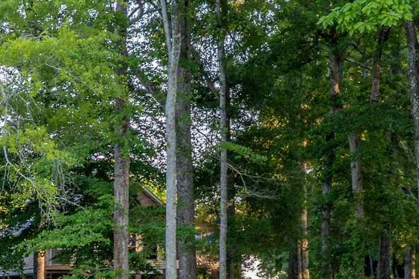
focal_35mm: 121
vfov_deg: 11.1
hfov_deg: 15.7
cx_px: -193
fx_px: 1407
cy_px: 347
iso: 100
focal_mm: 10.26
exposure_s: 1/20
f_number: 3.2
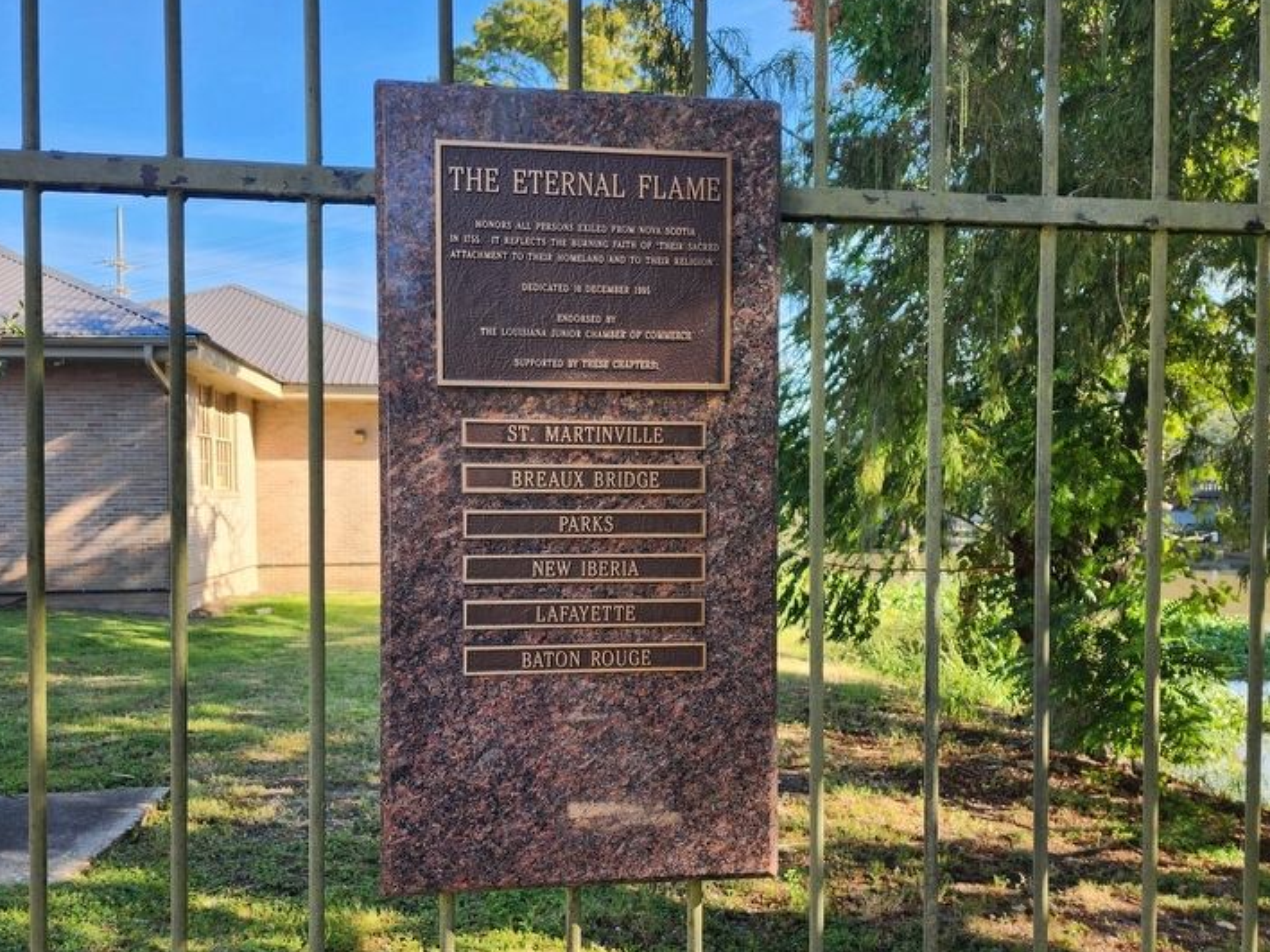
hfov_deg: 67.3
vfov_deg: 53.0
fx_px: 954
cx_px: 619
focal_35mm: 26
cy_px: 516
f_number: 1.8
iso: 12
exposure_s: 1/169
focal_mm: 6.4
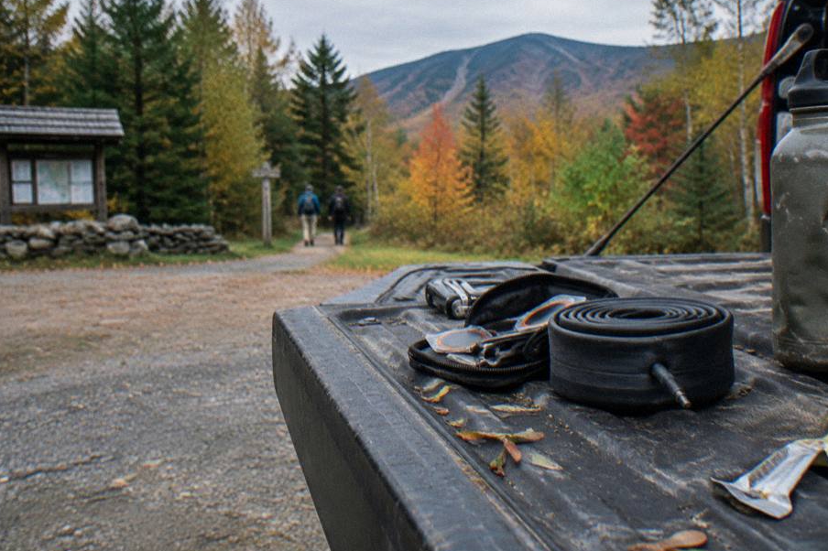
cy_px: 262
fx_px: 1195
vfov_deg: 26.0
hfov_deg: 38.2
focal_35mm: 52
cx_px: 455
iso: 500
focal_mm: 47
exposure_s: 1/2000
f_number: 4
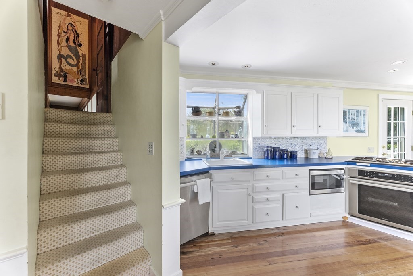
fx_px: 161
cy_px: 138
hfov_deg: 104.2
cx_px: 206
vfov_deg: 81.3
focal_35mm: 14
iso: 800
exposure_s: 1/20
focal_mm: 14
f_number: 8
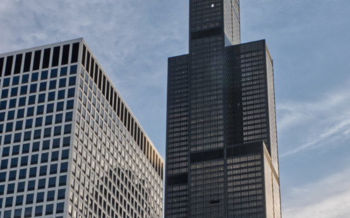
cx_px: 206
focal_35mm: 83
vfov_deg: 15.6
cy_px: 186
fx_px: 792
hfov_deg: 24.9
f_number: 14
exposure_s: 1/50
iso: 100
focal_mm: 16.3
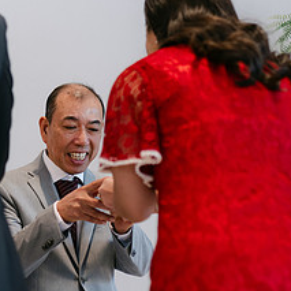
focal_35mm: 81
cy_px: 130
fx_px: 770
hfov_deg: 21.3
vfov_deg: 21.4
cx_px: 85
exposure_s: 1/125
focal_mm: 35
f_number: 1.4
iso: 250
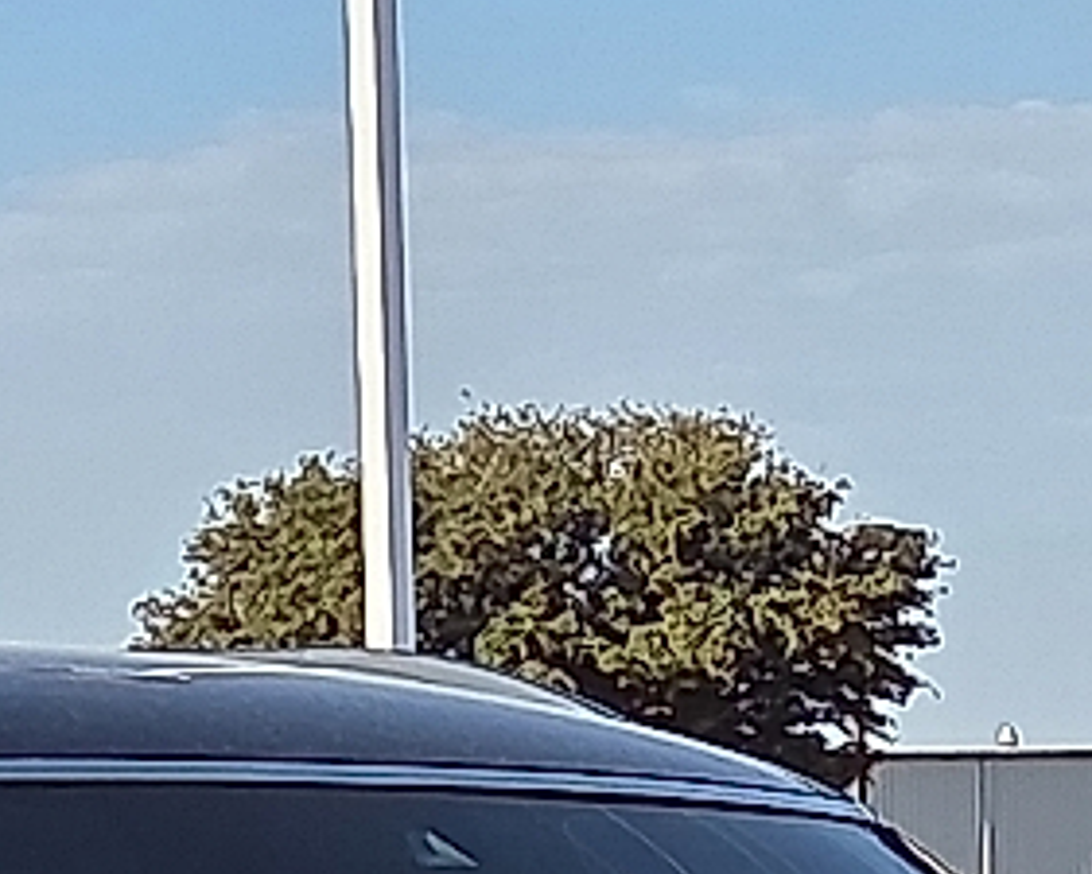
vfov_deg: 6.8
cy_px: 2098
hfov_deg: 8.9
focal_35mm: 217
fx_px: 7016
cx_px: 323
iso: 25
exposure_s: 1/1000
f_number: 1.8
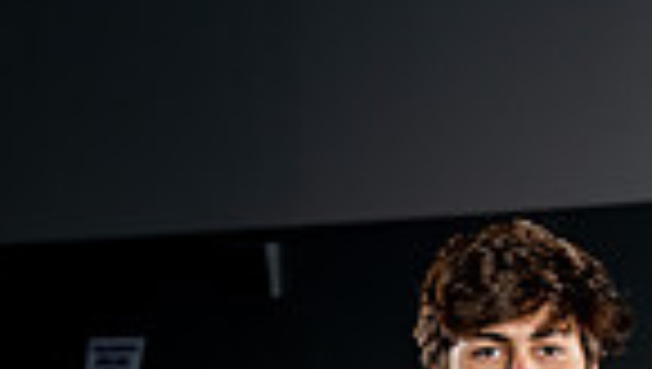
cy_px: 968
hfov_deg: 15.9
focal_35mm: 133
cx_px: 580
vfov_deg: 8.2
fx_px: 2302
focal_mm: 41
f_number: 4
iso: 125
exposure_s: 1/250
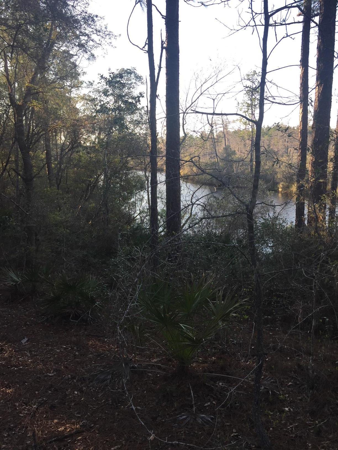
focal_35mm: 29
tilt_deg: -7.8
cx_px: 169
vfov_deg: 61.7
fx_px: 378
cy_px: 225
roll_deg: +1.3
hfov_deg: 48.2
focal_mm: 4.15
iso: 32
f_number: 2.2
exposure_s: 1/293
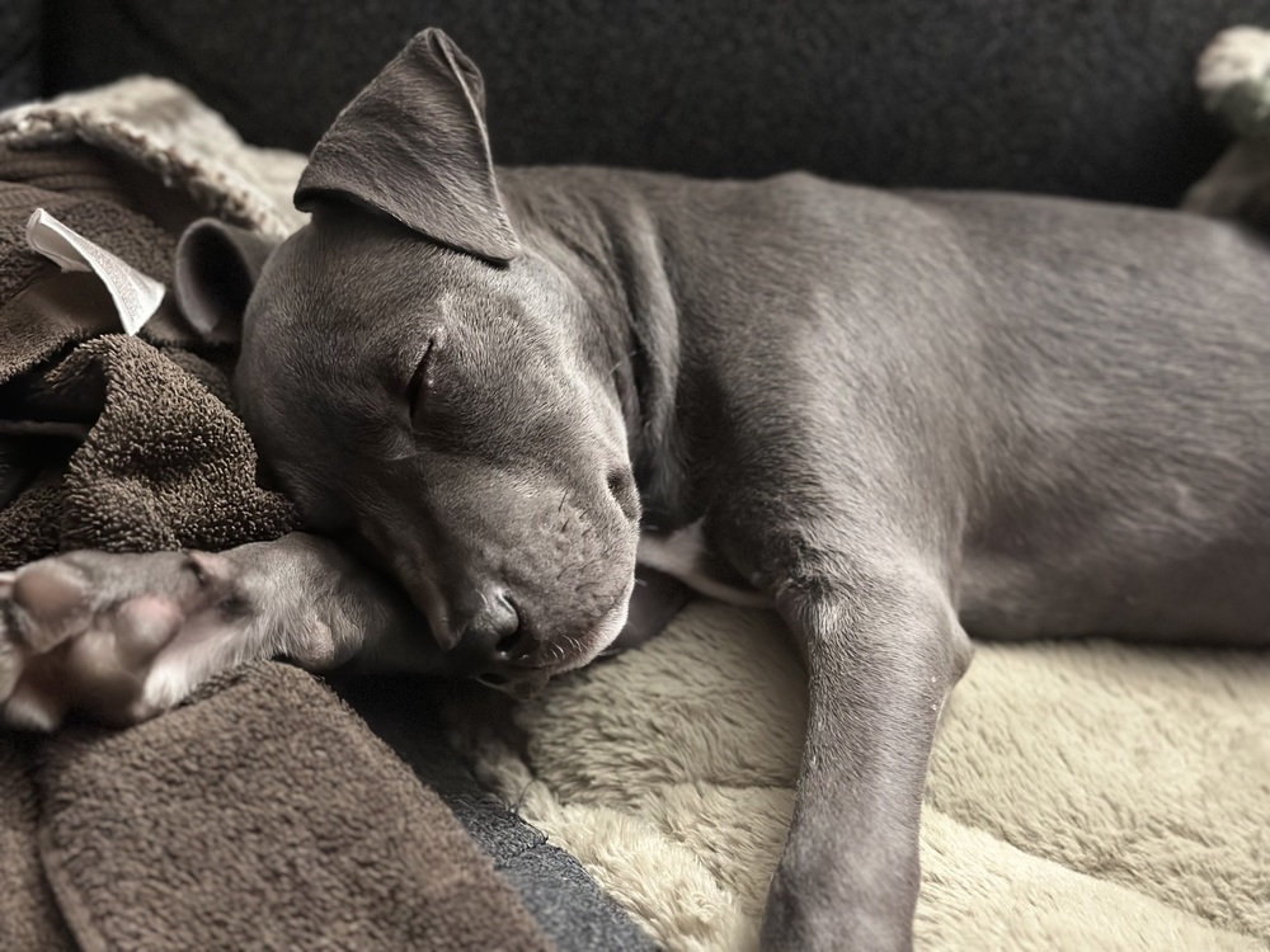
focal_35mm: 48
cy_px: 476
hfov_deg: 39.7
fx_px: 1761
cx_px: 635
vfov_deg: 30.3
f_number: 1.78
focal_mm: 6.86
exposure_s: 1/30
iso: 1000
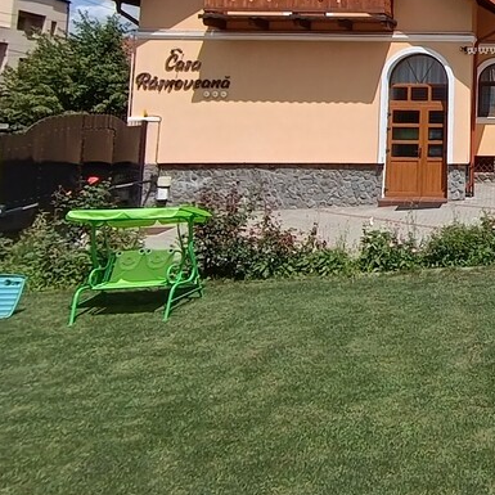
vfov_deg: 38.5
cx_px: 545
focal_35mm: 40
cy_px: 35
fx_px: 647
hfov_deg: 35.7
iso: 106
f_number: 2.2
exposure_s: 1/1247
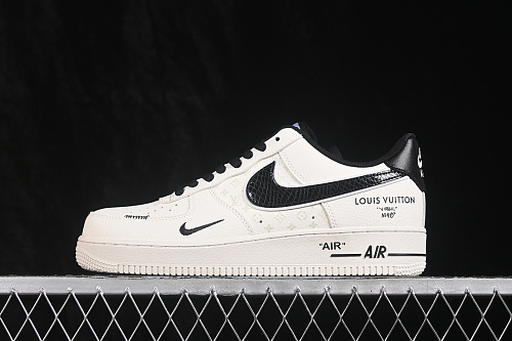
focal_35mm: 75
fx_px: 1066
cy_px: 170
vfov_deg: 18.2
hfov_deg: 27.0
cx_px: 256
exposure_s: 1/80
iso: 160
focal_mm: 50
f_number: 7.1
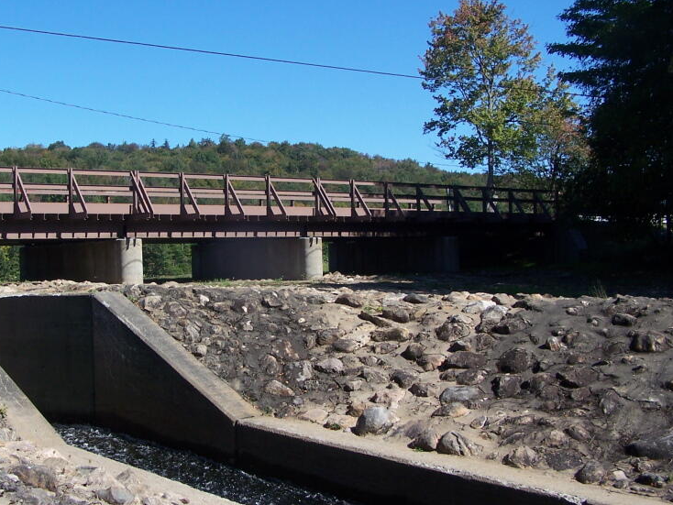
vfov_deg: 27.5
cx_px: 265
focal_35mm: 53
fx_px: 1031
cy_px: 248
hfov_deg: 36.0
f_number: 4
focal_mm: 6.3
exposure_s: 1/640
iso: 80
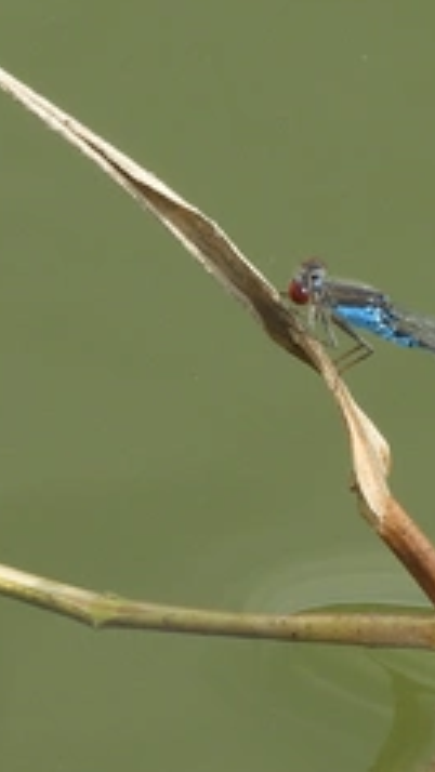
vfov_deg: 1.1
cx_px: 341
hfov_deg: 0.6
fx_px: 41945
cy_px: 431
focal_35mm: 2047
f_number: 6.3
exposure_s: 1/250
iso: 100
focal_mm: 125
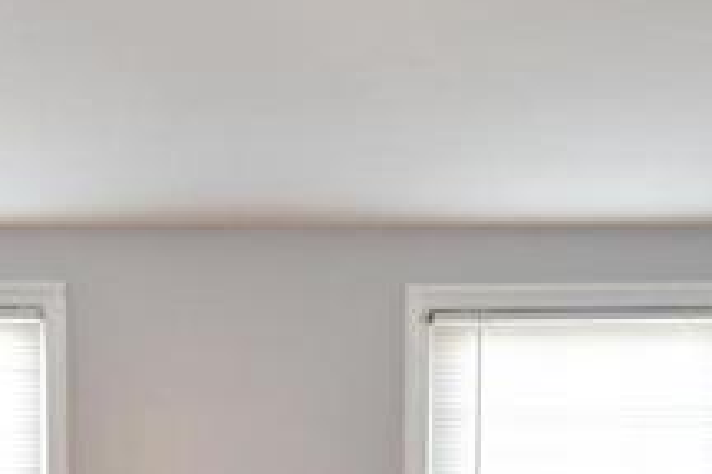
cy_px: 757
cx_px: 224
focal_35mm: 60
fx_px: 1187
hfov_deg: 33.0
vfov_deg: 19.1
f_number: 4
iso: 220
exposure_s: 1/60
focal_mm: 12
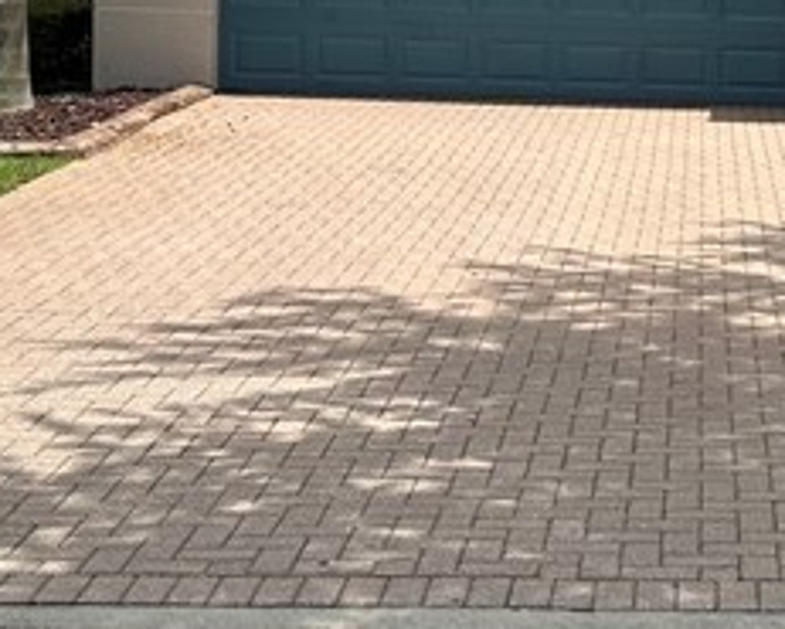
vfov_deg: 14.7
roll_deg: -2.0
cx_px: 853
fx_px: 2417
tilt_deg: -3.3
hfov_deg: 17.8
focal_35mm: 104
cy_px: 88
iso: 80
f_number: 1.78
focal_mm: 6.86
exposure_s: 1/4184
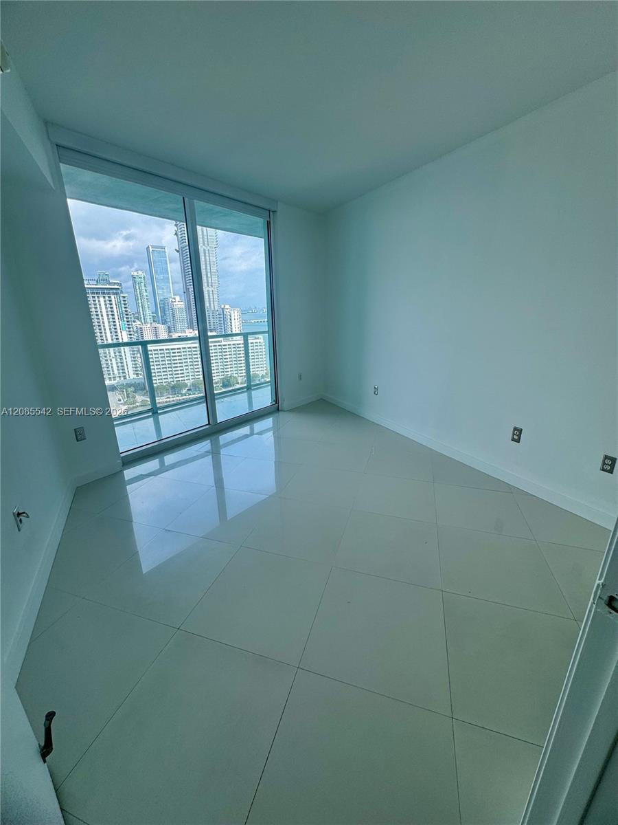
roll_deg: +1.5
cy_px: 412
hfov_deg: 85.7
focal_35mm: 14
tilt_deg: -16.9
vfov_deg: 102.1
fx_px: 333
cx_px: 309
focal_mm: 2.22
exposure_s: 1/537
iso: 40
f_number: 2.2
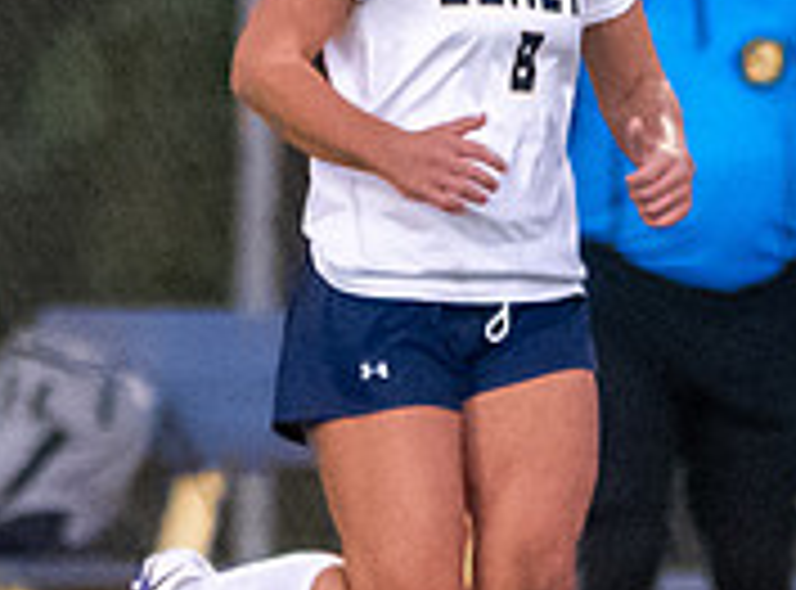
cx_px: 1472
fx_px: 66897
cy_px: 963
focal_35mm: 2923
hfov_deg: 0.7
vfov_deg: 0.5
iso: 8000
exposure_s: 1/1000
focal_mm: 300
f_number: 2.8
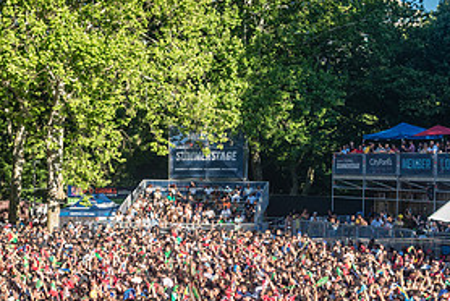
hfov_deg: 27.6
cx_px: 194
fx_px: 913
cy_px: 279
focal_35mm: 73
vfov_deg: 18.4
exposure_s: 1/1000
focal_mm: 35
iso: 250
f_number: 3.5
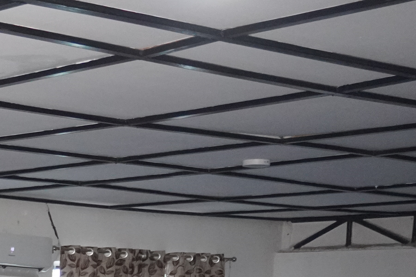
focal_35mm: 110
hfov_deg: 16.3
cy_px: 444
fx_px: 1271
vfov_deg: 11.8
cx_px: -273
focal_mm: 22
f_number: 4
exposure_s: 1/100
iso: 3200
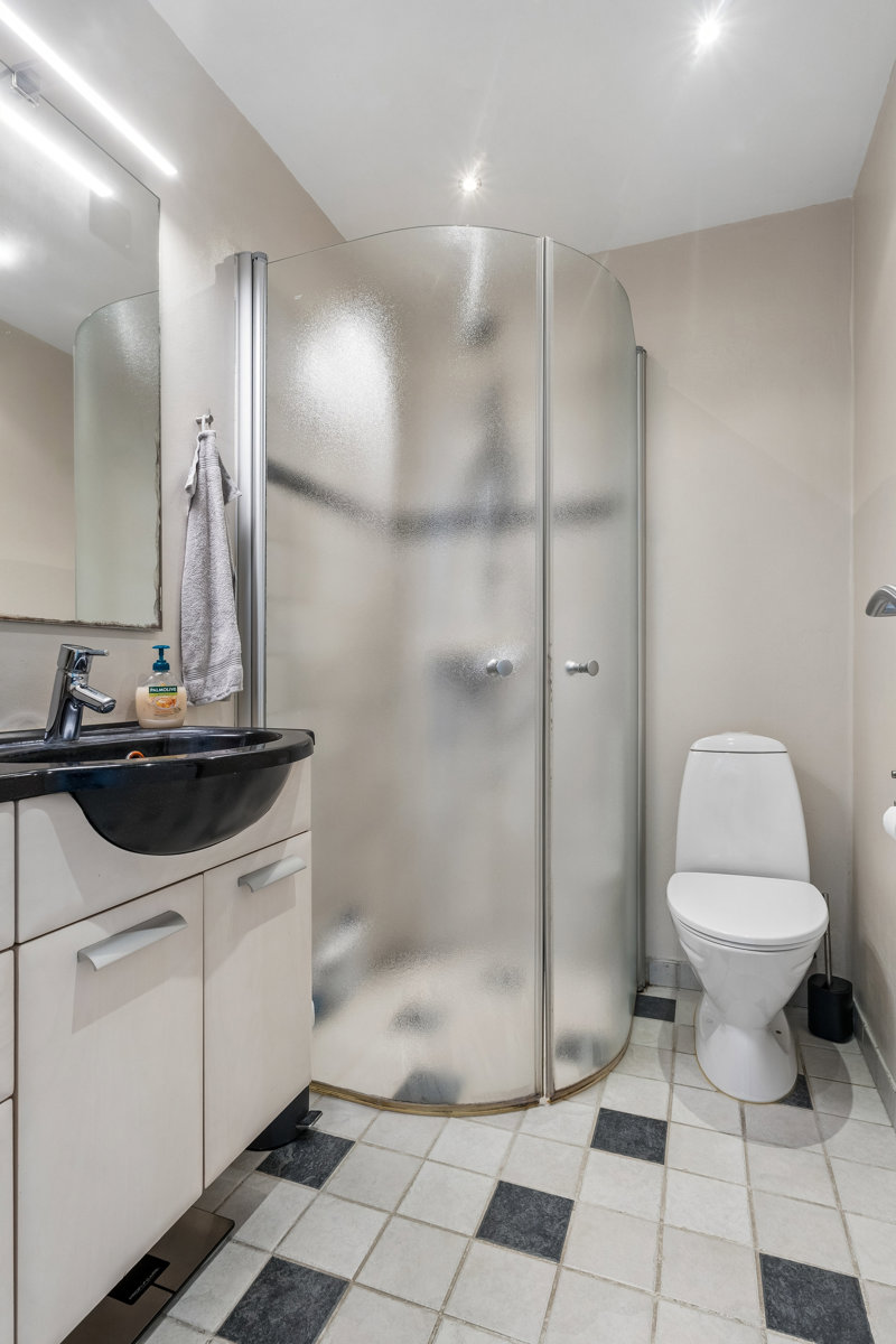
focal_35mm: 20
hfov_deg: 63.2
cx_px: 448
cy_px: 672
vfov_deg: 85.4
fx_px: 728
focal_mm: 13
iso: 200
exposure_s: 1/4
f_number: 8
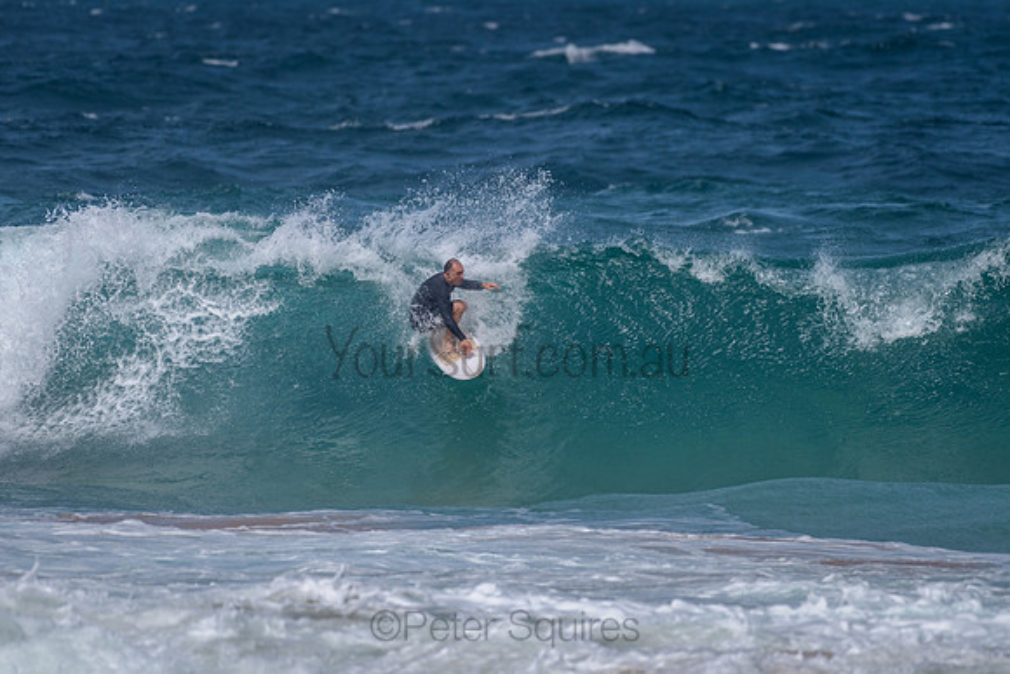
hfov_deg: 3.4
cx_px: 580
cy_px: 289
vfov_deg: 2.2
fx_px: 17211
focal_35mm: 613
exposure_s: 1/2000
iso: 90
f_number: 5.6
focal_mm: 500
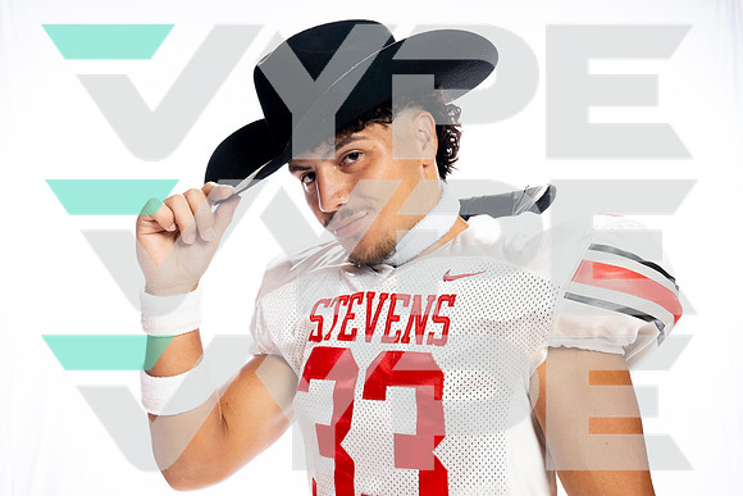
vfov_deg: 31.5
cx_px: 357
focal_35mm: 43
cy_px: 240
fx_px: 879
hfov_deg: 45.8
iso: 800
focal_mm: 41
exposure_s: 1/250
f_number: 8
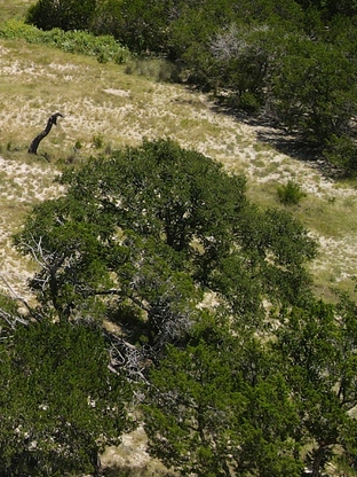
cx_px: -236
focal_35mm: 83
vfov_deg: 23.1
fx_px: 1141
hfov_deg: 15.8
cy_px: 69
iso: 100
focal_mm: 4.5
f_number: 2.8
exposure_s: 1/60
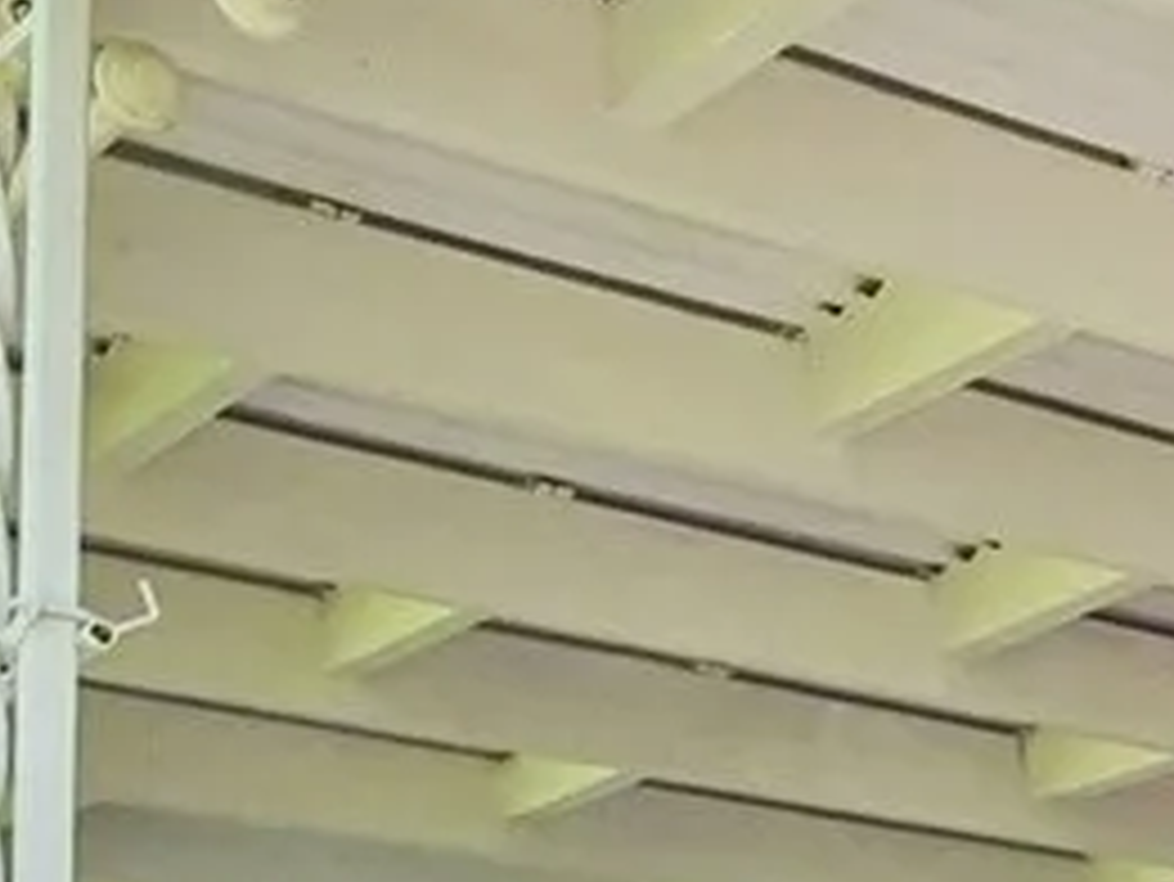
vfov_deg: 12.5
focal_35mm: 100
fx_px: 3393
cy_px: 1906
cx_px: 2341
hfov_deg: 15.6
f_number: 8
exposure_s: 1/160
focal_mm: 16
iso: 1600
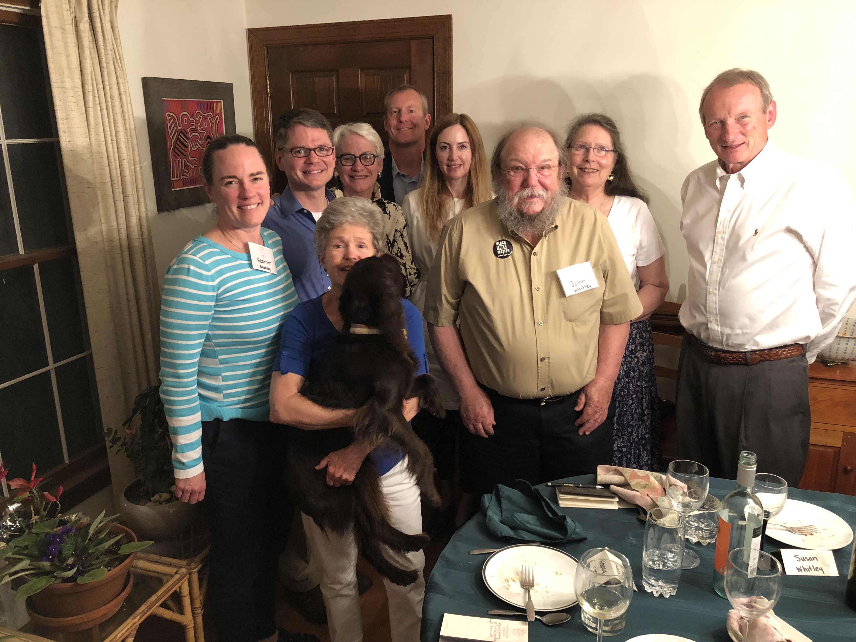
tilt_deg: -15.4
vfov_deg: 49.7
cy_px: 321
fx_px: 692
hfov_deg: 63.4
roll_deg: +1.3
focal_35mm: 28
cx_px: 428
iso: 100
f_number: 1.8
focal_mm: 3.99
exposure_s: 1/7
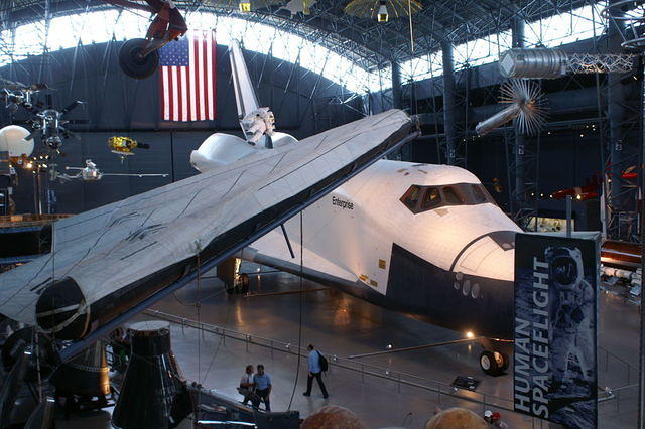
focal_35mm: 36
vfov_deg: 36.8
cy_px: 214
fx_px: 645
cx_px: 322
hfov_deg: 53.2
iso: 400
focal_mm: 24
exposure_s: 1/40
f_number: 4.5
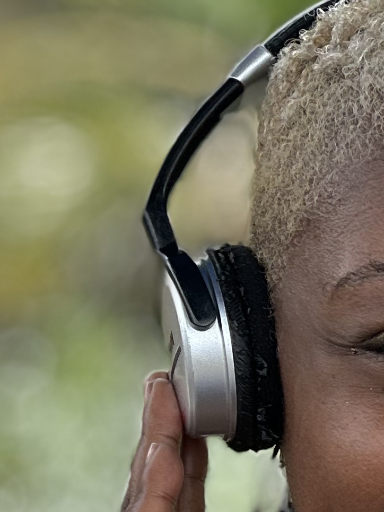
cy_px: 448
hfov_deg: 14.9
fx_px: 1420
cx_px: 467
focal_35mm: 96
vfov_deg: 20.1
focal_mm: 2.69
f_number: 1.9
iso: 25
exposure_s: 1/158
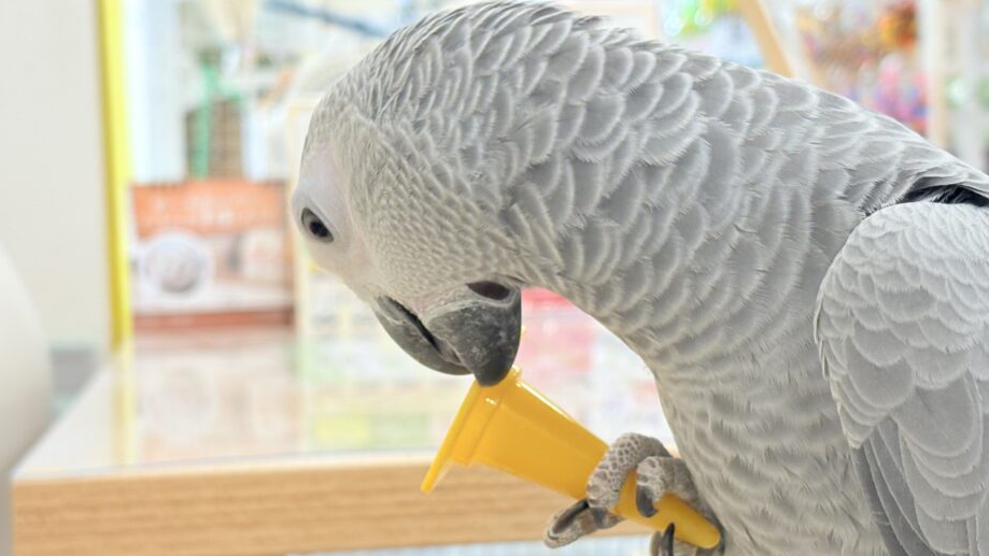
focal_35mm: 74
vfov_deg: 16.3
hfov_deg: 28.6
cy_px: 312
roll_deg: +2.3
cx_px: 498
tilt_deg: -1.7
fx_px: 1941
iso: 50
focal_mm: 5.96
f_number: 1.6
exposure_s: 1/50
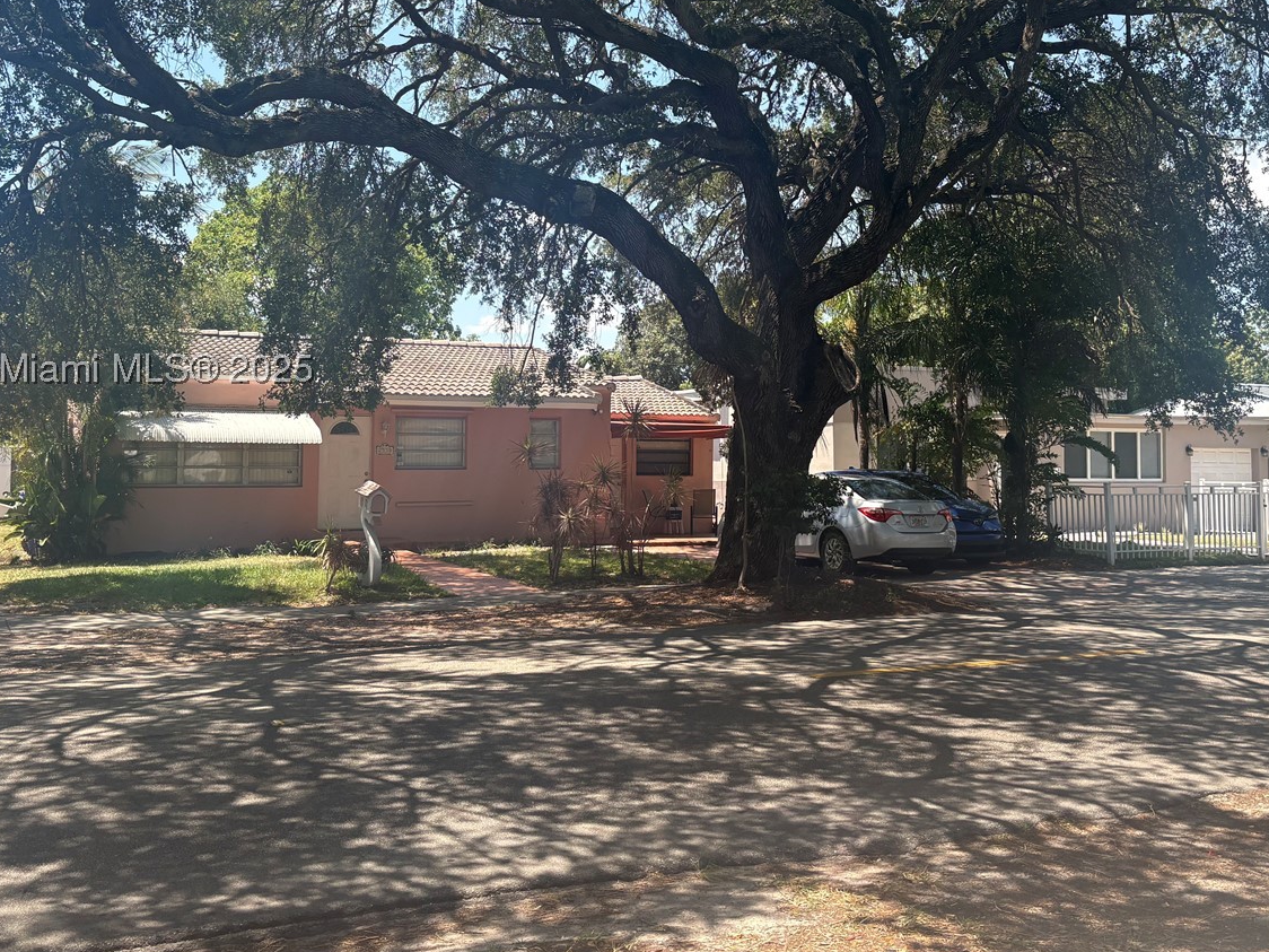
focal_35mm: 37
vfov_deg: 38.5
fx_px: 1356
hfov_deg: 50.1
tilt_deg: +4.0
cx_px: 646
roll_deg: +0.2
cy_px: 376
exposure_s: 1/933
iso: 50
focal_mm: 5.96
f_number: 1.6
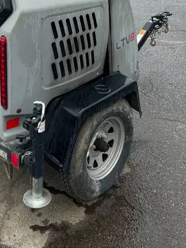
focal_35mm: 54
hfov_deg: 27.0
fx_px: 387
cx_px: 77
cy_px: -8
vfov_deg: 32.3
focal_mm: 5.7
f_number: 1.5
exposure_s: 1/2008
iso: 50
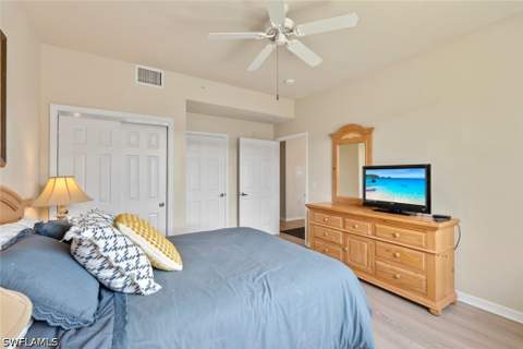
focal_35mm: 16
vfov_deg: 72.1
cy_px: 174
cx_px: 262
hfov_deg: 95.0
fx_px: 240
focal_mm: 16.5
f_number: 9
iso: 100
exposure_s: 1/4
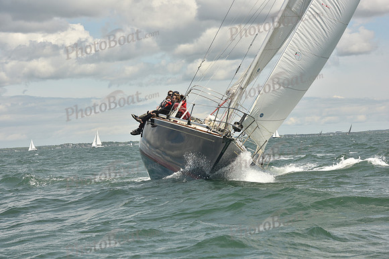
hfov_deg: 17.6
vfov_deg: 11.8
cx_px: 194
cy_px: 130
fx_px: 1254
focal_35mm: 116
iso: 320
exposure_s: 1/800
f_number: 11
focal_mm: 116
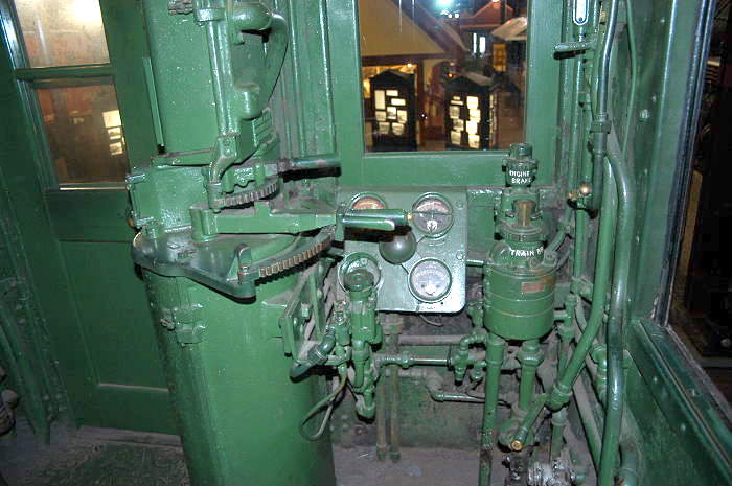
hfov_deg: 67.4
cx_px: 366
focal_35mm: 27
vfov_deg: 47.8
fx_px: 548
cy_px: 243
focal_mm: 18
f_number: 4
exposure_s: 1/60
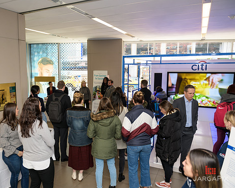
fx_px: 195
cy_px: 95
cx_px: 95
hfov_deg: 61.8
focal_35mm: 28
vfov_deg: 51.5
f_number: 3.2
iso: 200
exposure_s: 1/125
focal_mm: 24
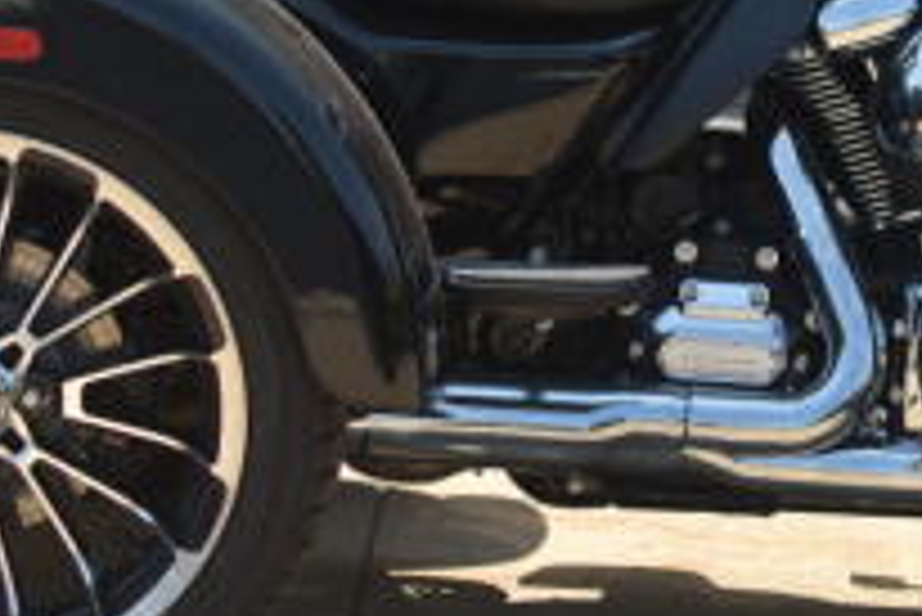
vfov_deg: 6.7
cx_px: 877
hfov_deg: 10.0
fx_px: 5253
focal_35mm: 205
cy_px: 115
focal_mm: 35
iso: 140
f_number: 2.8
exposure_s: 1/2000
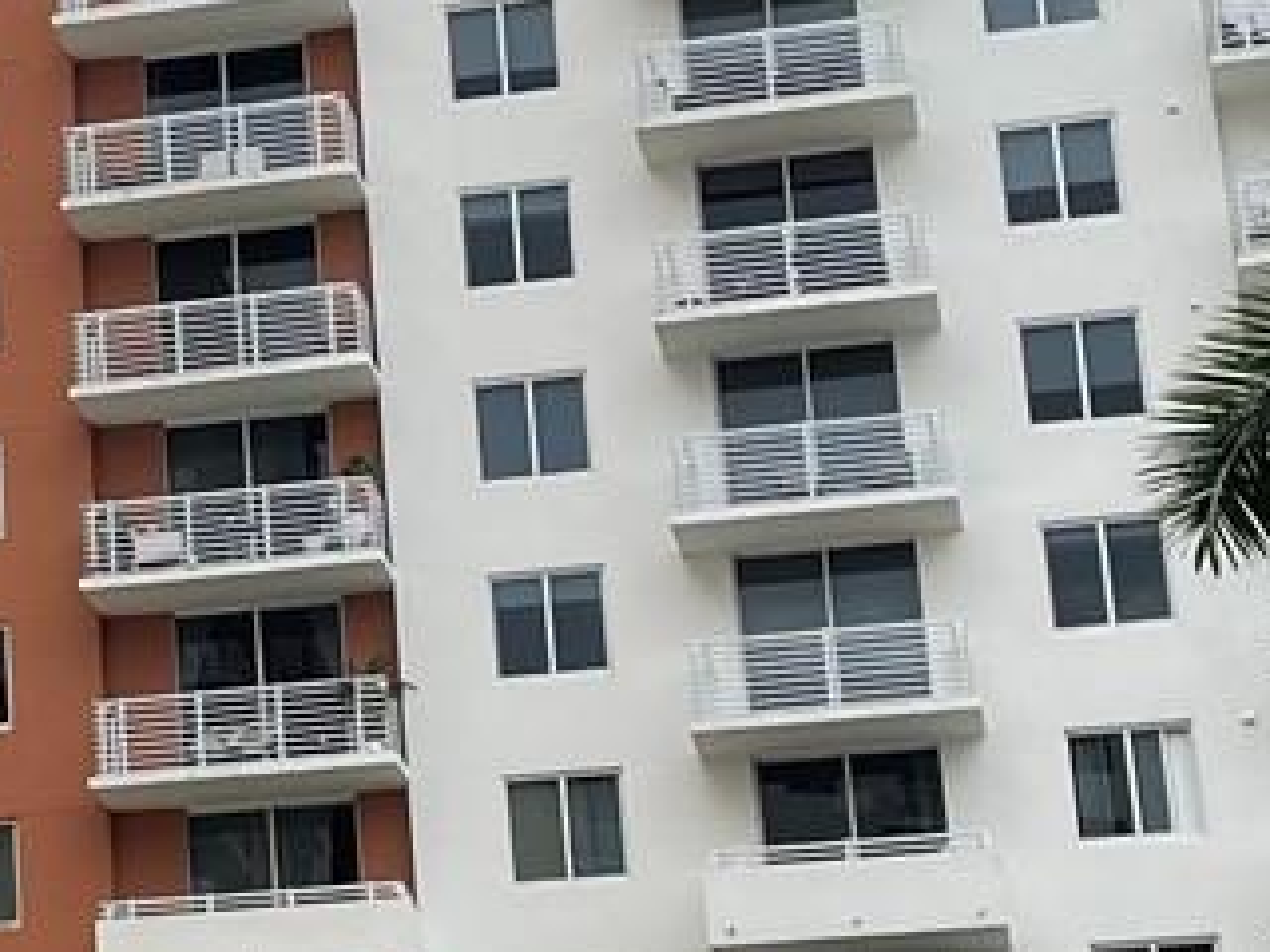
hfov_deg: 14.5
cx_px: -365
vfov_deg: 11.4
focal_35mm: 130
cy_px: 405
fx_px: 4769
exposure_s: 1/1453
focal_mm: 4.2
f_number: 1.6
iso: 32
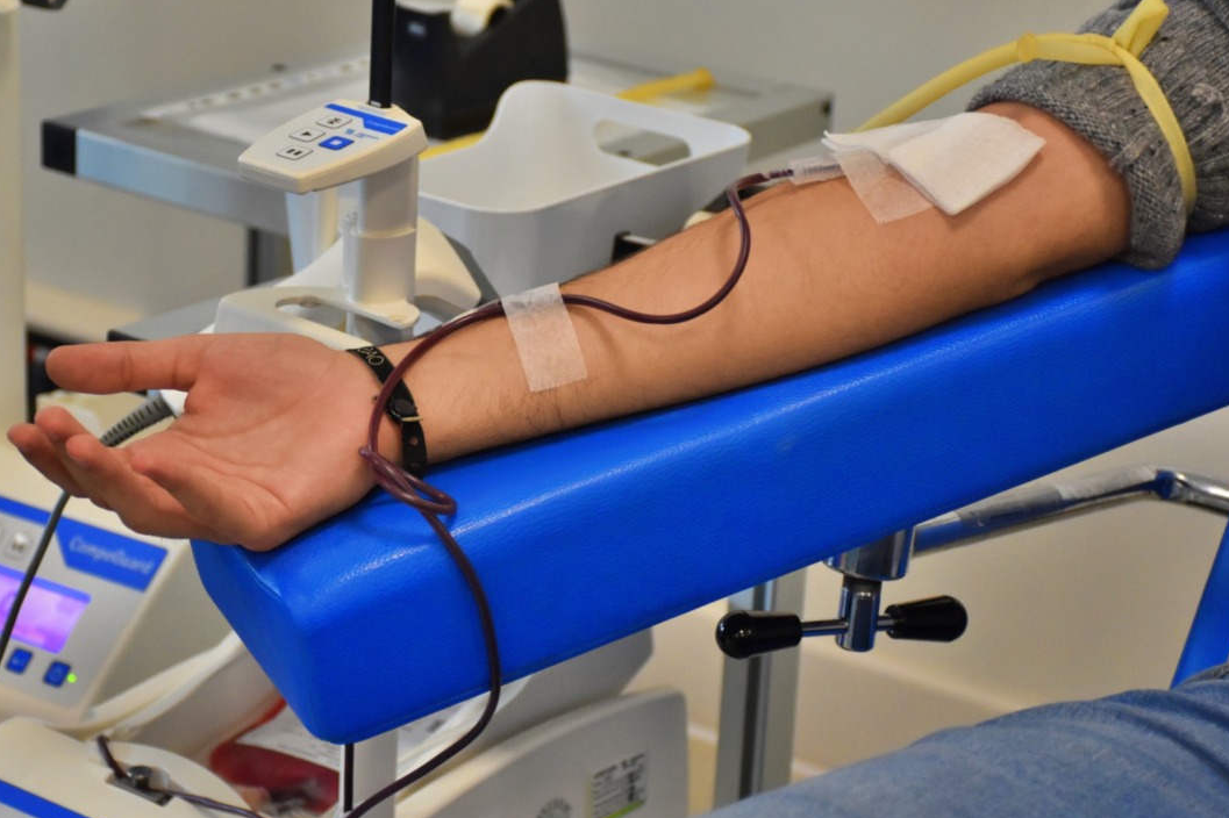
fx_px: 3720
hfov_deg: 18.8
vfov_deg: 12.6
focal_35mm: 109
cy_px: 399
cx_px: 535
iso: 2000
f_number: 5
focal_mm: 60
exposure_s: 1/125
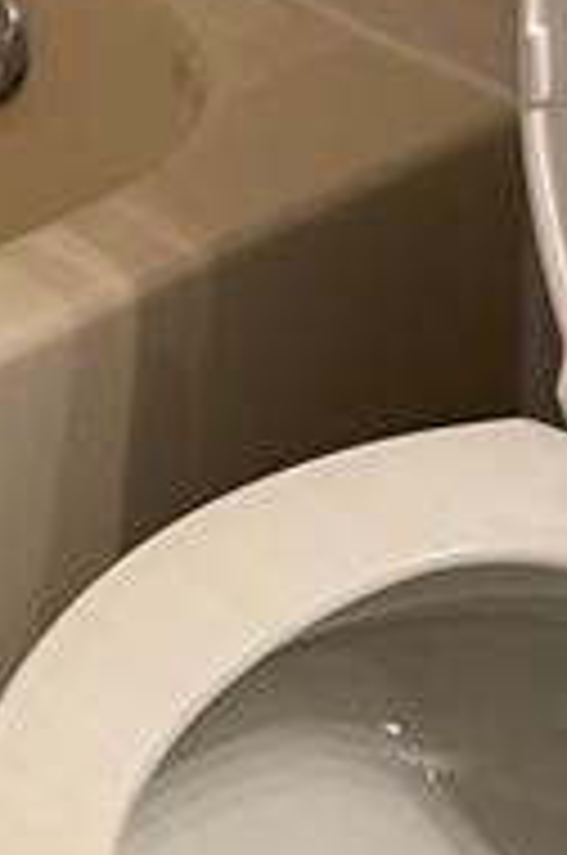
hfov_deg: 8.6
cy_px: -1539
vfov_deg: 10.2
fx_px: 3746
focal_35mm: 158
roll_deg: -1.5
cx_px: -36
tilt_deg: -1.7
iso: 250
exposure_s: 1/60
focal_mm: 6.76
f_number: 1.78
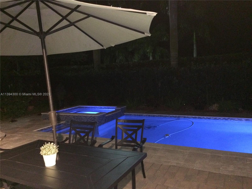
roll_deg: +3.4
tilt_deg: -7.1
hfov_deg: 61.7
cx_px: 126
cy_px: 94
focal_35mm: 29
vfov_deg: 48.2
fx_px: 211
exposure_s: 1/16
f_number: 2.2
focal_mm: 4.15
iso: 1000
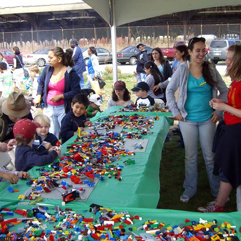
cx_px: 120
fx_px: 354
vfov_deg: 37.6
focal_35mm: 45
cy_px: 120
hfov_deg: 37.6
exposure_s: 1/320
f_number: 2.8
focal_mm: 7.9
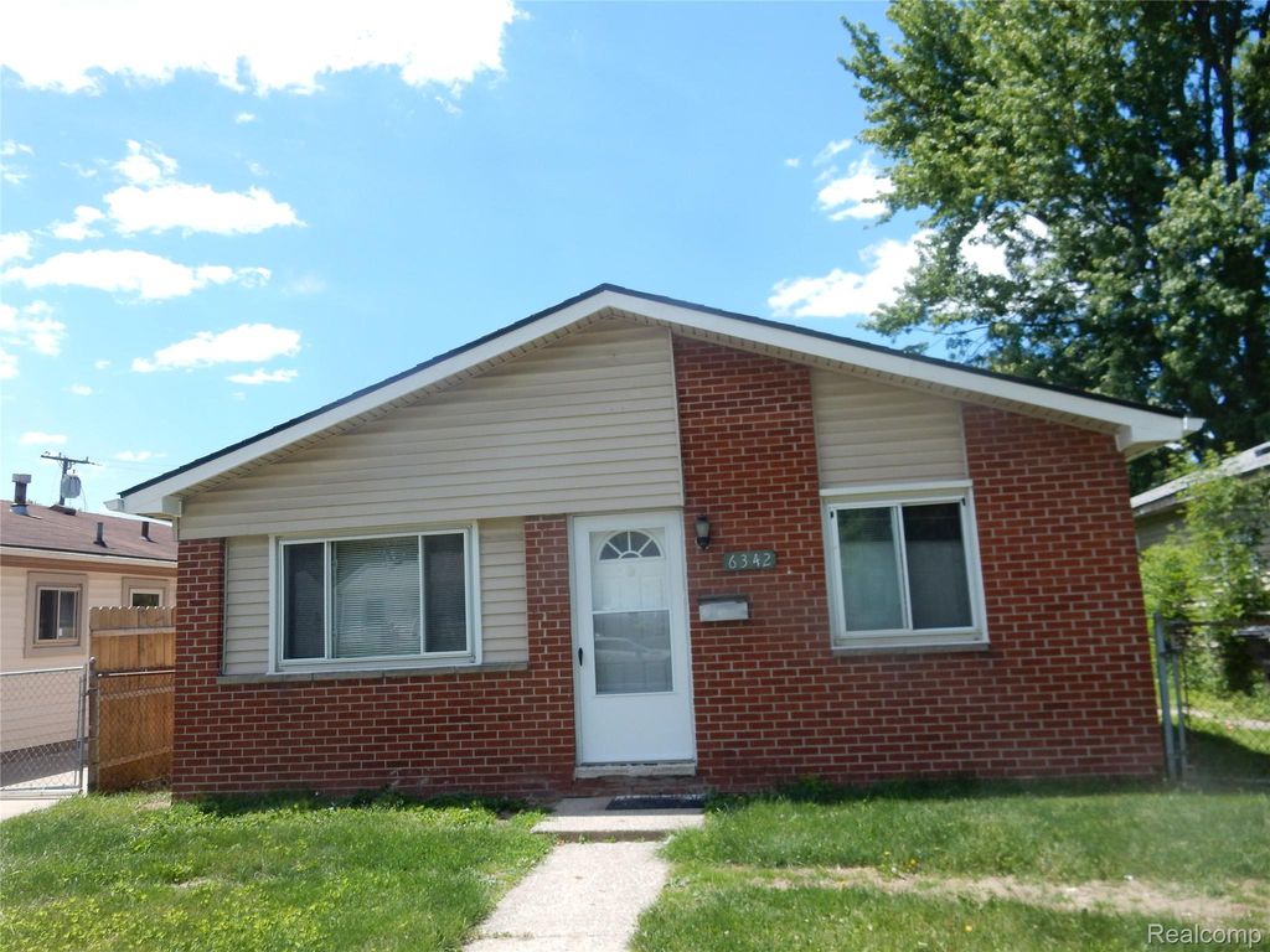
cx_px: 635
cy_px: 476
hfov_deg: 69.4
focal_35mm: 25
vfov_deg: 54.9
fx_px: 917
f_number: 3.7
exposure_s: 1/800
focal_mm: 4.5
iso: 125
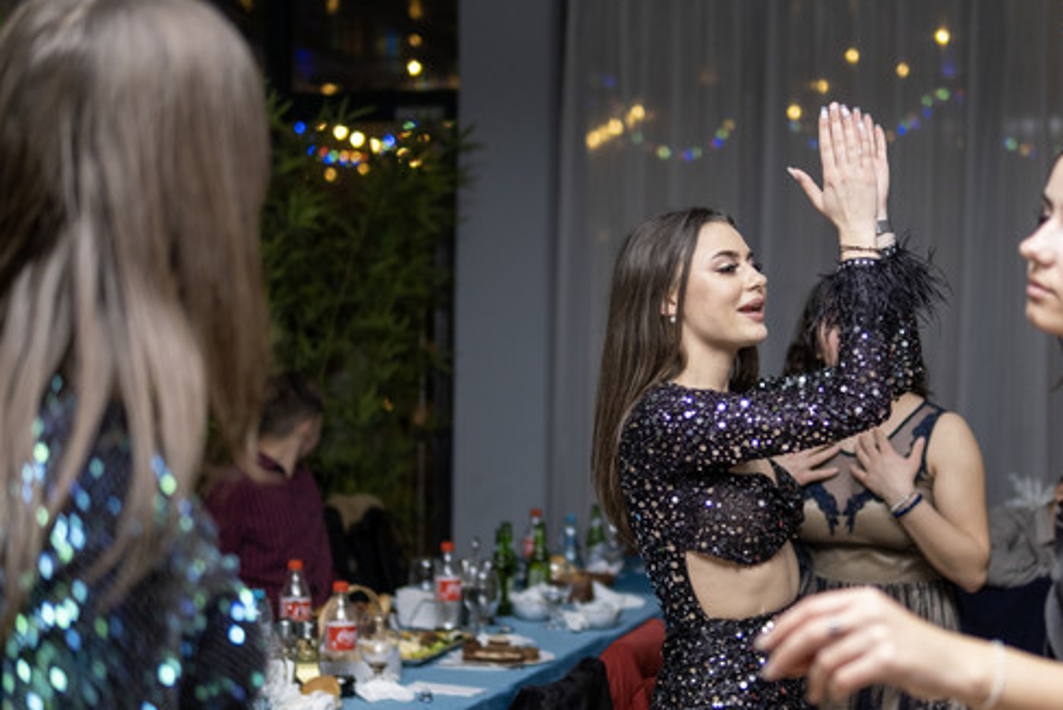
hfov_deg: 33.7
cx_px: 677
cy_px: 397
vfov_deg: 23.0
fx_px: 1743
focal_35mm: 59
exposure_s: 1/200
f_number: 1.4
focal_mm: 30
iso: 500
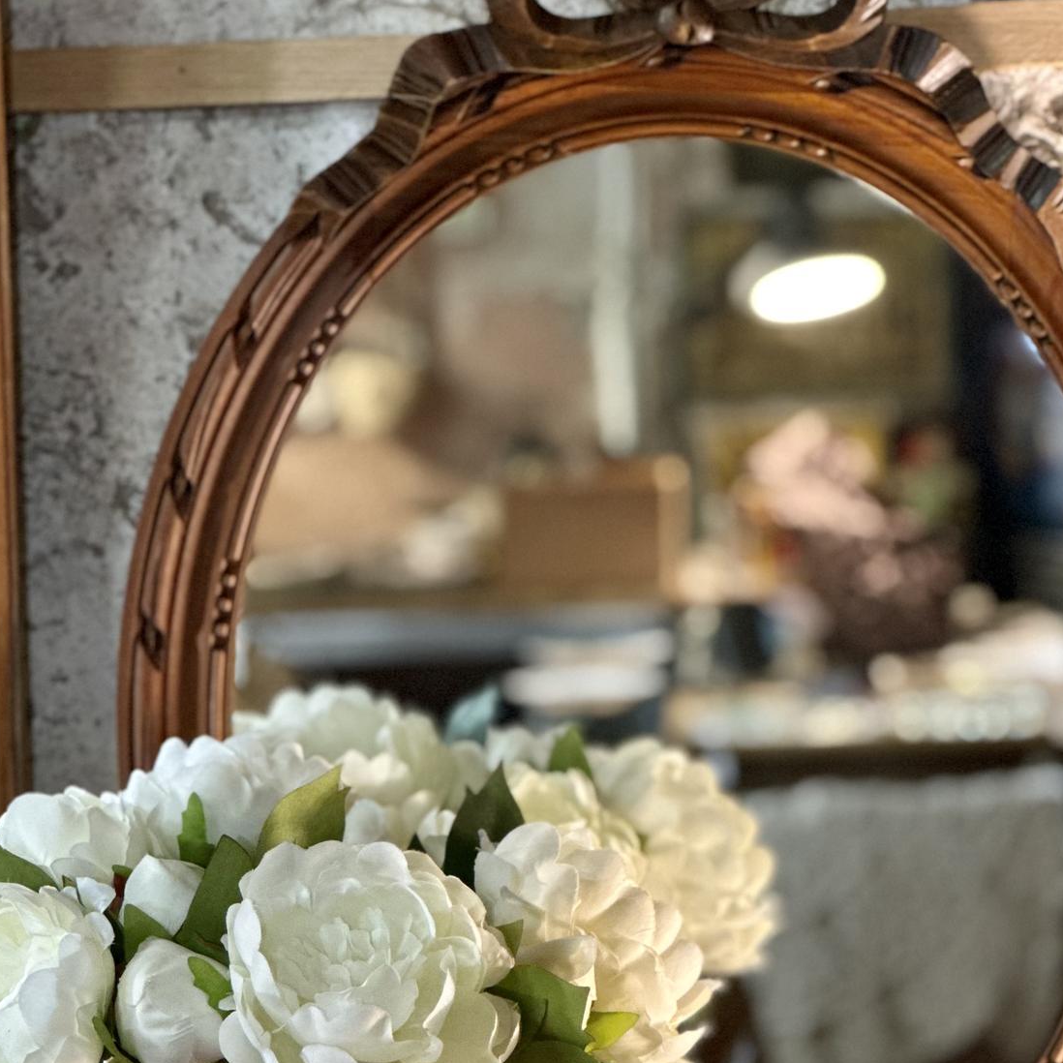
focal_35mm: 119
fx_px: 4134
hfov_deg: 14.7
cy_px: 742
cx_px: 530
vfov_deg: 14.6
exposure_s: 1/33
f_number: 2.8
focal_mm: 9
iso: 320
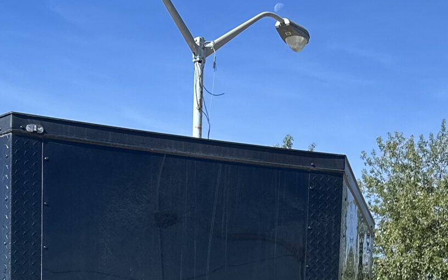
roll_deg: -0.3
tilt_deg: -2.1
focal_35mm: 80
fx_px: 977
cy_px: 471
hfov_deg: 25.6
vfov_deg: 14.7
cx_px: 136
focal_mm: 6.86
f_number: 1.78
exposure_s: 1/2469
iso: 80
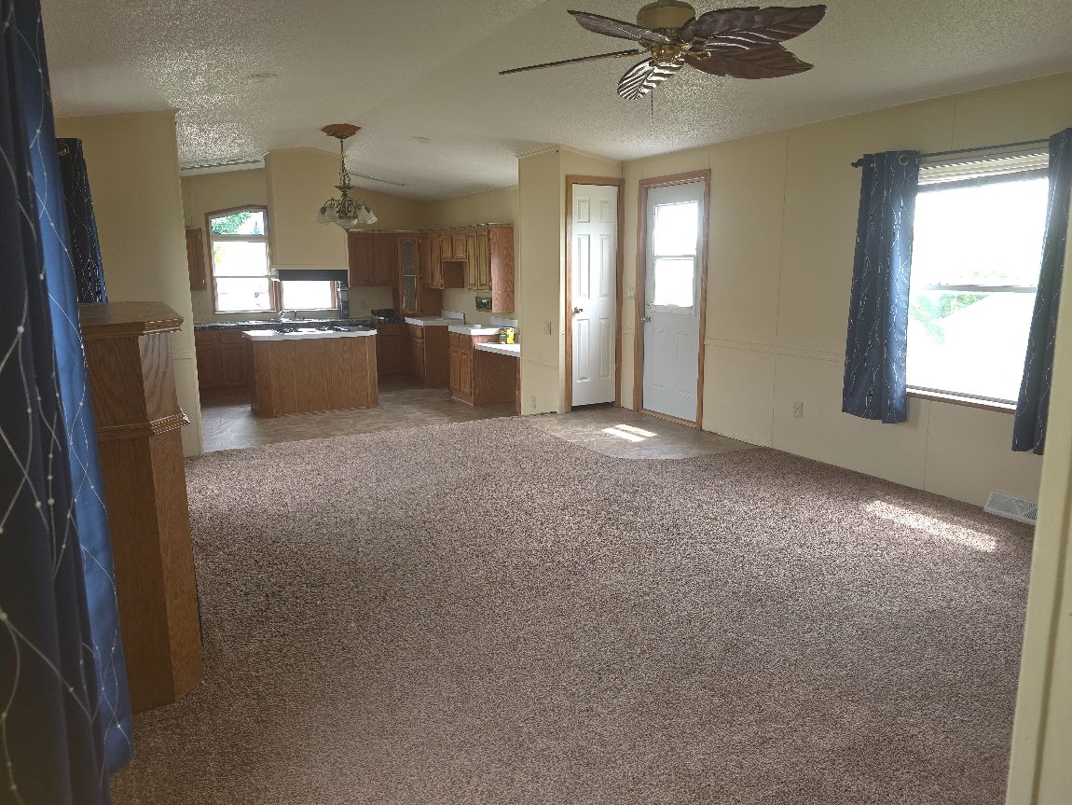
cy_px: 390
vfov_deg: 56.8
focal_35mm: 24
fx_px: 743
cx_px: 544
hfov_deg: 71.6
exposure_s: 1/60
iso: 80
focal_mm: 6.3
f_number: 1.7
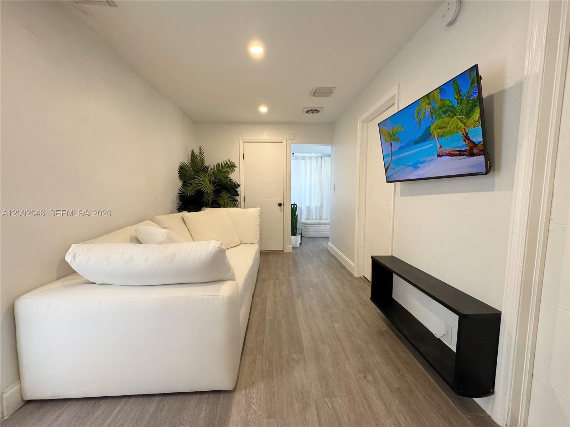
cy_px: 214
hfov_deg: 102.1
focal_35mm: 14
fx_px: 231
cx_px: 285
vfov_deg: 85.7
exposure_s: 1/120
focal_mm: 2.22
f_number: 2.2
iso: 160
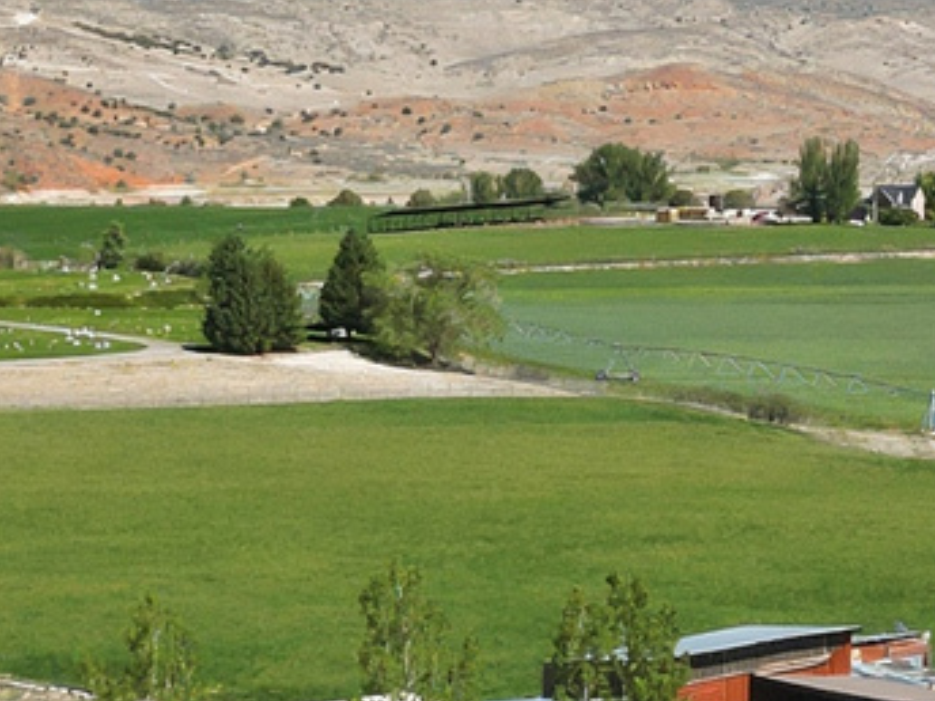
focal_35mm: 143
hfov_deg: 13.8
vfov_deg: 10.4
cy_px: 389
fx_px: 3863
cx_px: 497
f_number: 1.7
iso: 100
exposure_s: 1/3200
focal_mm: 6.7
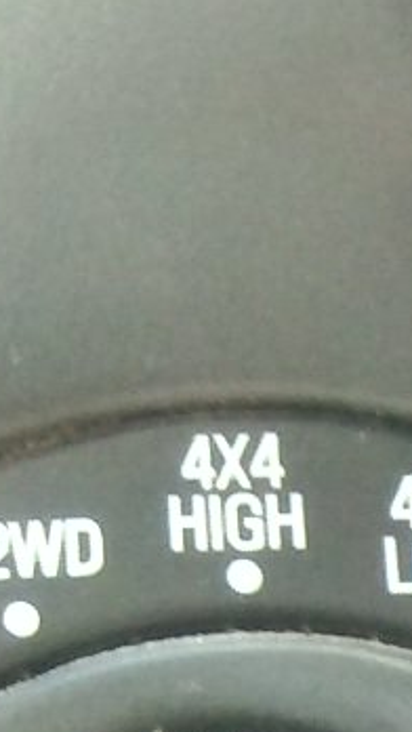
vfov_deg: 9.3
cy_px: 1664
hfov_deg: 4.8
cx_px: 2058
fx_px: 4094
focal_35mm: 211
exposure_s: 1/33
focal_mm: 3
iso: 485
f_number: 2
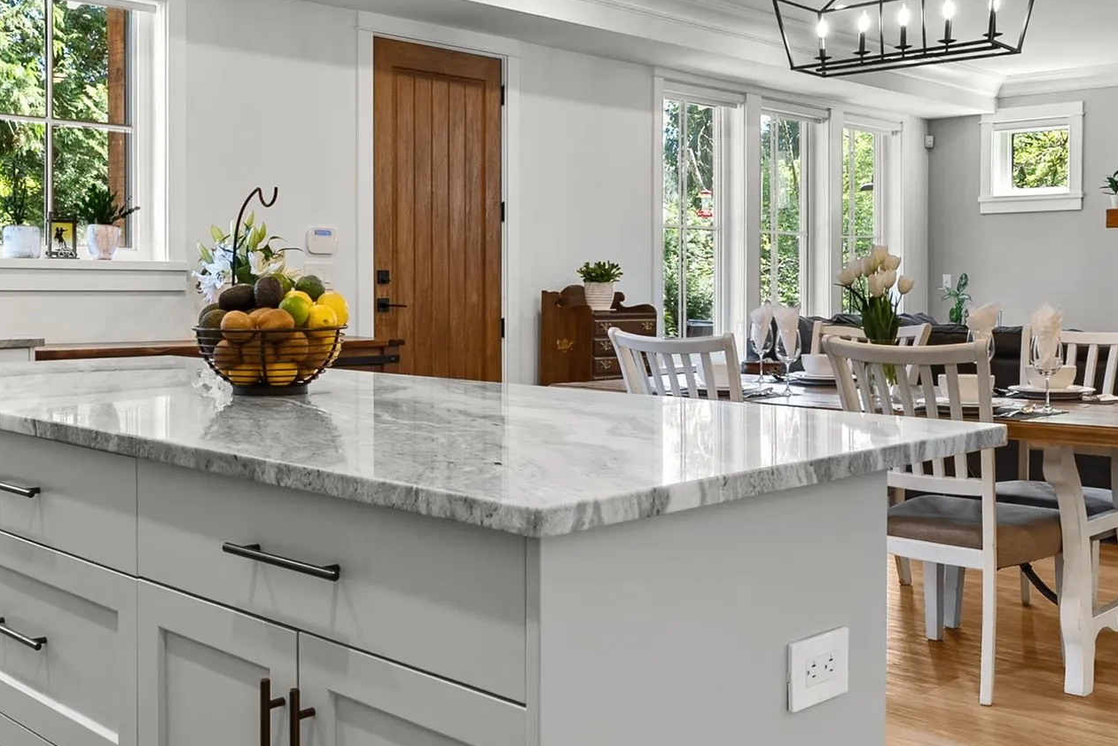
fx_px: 1211
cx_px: 481
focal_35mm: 39
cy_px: 353
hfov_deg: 49.4
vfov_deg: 34.2
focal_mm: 16
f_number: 9
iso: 100
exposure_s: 1.3
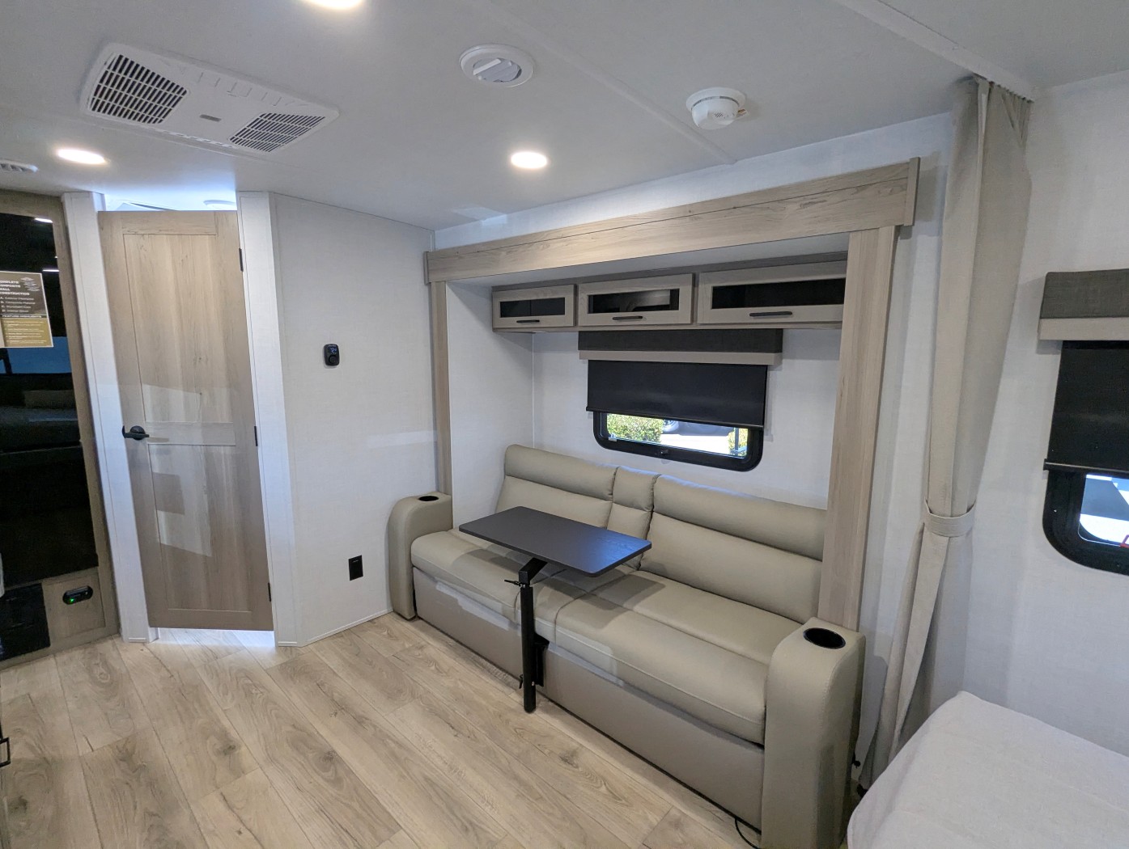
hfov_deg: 94.4
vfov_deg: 78.2
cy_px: 424
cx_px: 564
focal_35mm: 16
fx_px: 523
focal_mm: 2.35
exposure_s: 1/110
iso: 229
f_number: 2.2
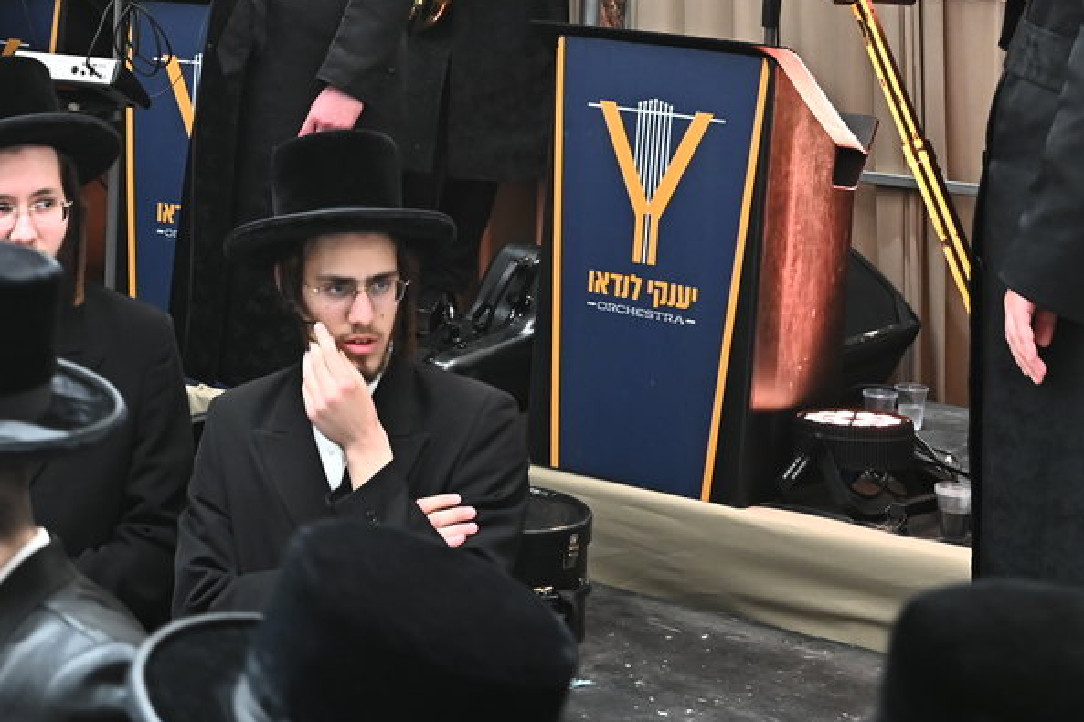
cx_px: 256
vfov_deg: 15.6
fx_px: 2559
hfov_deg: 23.6
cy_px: -90
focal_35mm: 85
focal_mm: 36
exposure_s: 1/200
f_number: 4.5
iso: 2000
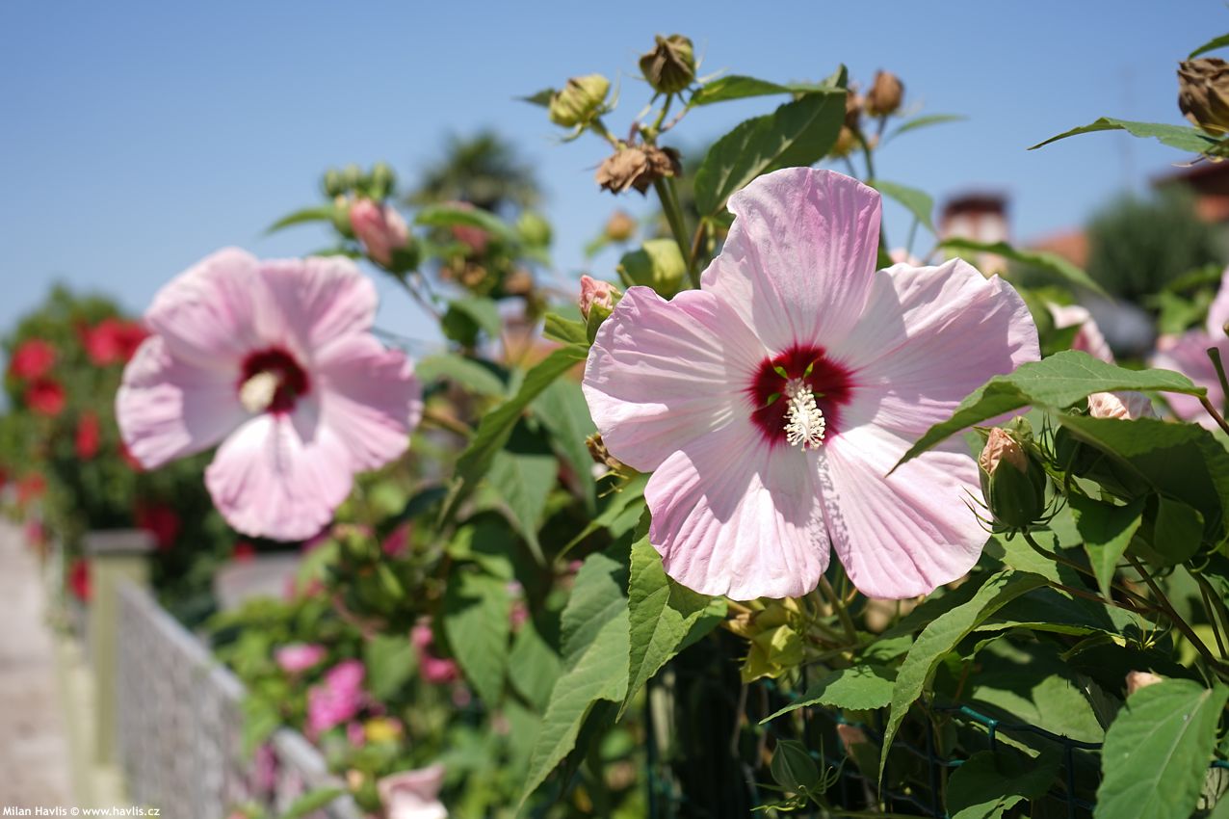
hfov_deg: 42.8
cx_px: 614
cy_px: 410
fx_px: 1570
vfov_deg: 29.2
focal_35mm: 46
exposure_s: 1/400
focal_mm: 46
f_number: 4.5
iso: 50
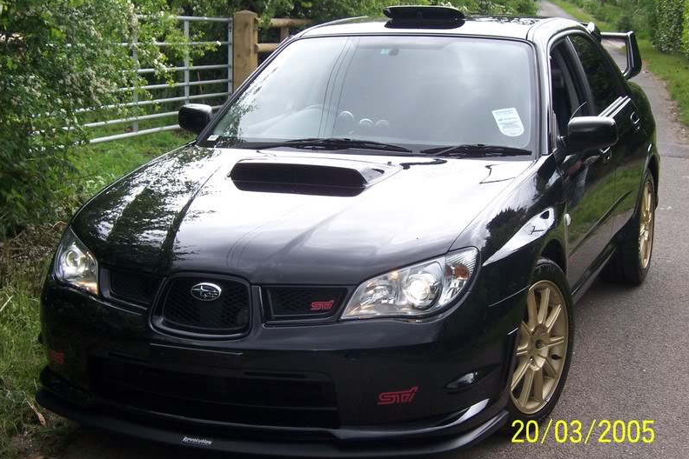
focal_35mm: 63
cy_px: 236
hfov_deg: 31.9
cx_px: 346
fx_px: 1206
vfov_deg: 21.6
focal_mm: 10
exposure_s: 1/90
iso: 80
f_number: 4.8
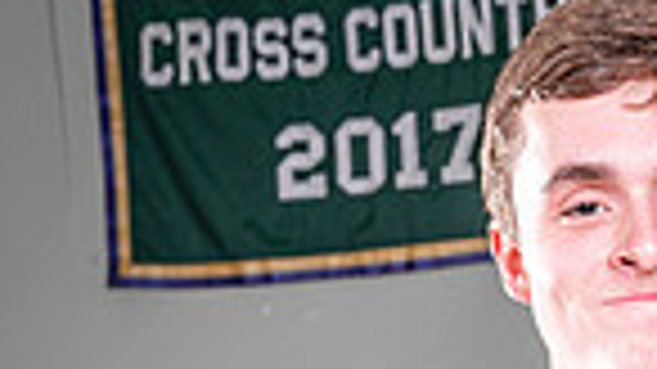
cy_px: 932
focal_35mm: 168
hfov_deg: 12.7
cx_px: 560
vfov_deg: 6.8
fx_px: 2926
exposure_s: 1/60
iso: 200
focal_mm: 52
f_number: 8
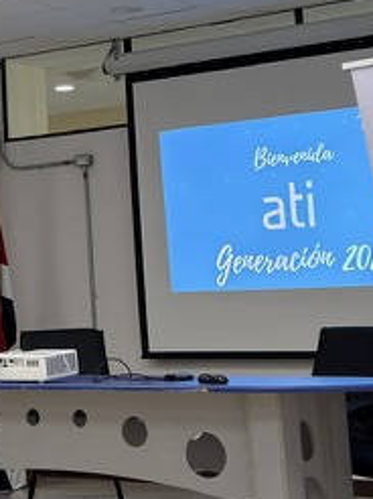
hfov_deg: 14.2
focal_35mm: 100
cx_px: -95
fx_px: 1439
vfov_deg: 19.4
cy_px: 85
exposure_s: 1/120
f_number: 1.78
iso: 125
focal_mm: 6.76
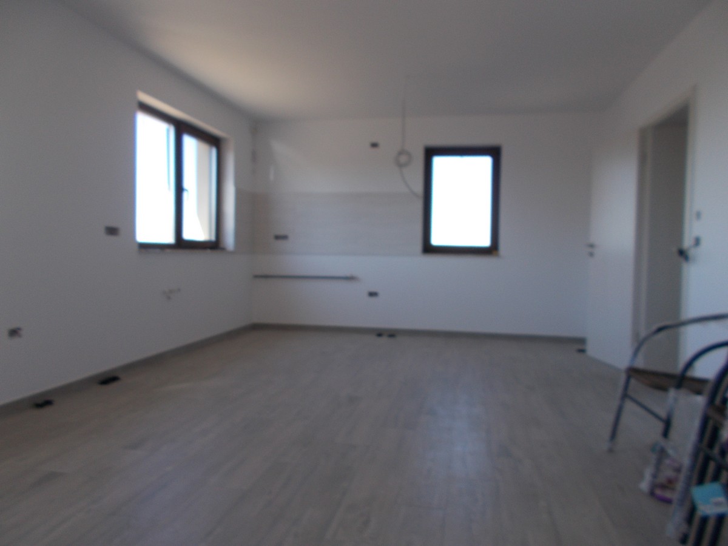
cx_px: 364
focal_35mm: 26
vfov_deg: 53.1
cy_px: 273
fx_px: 547
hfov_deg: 67.3
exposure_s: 1/60
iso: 80
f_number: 3.2
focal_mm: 4.6
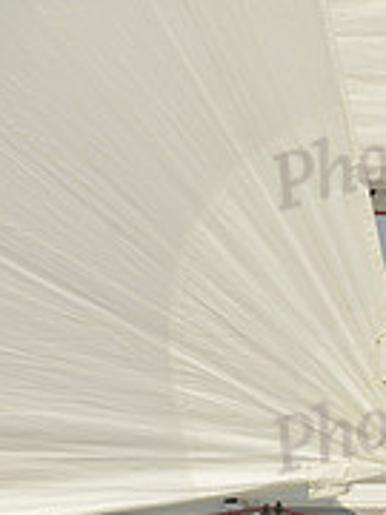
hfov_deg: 5.8
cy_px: 508
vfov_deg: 7.9
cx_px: 826
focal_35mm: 248
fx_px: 3687
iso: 280
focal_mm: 80
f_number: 8
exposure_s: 1/1250
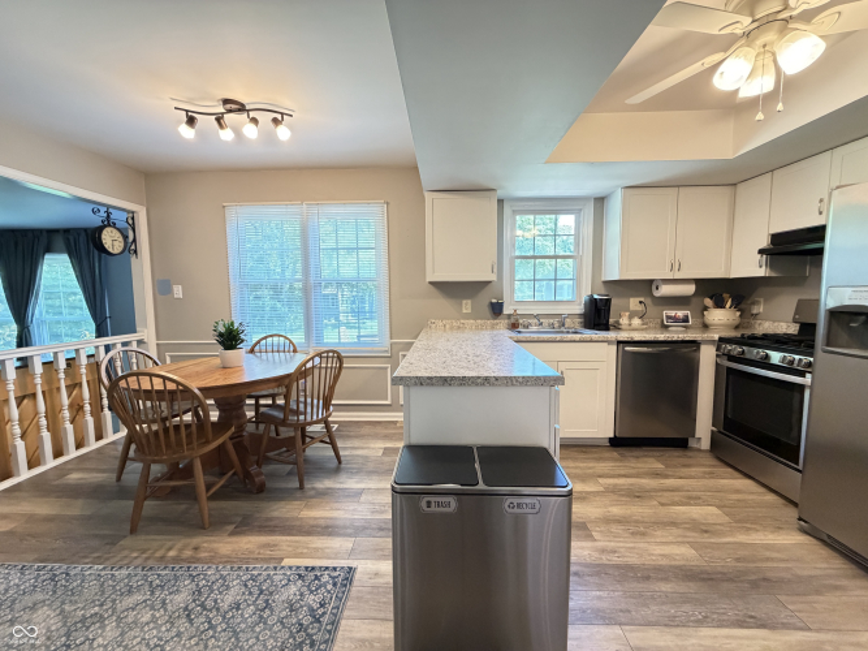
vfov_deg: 85.7
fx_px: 351
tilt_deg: -4.2
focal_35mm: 14
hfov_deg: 102.1
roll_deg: +2.5
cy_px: 326
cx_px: 434
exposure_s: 1/60
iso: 640
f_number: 2.2
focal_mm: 2.22
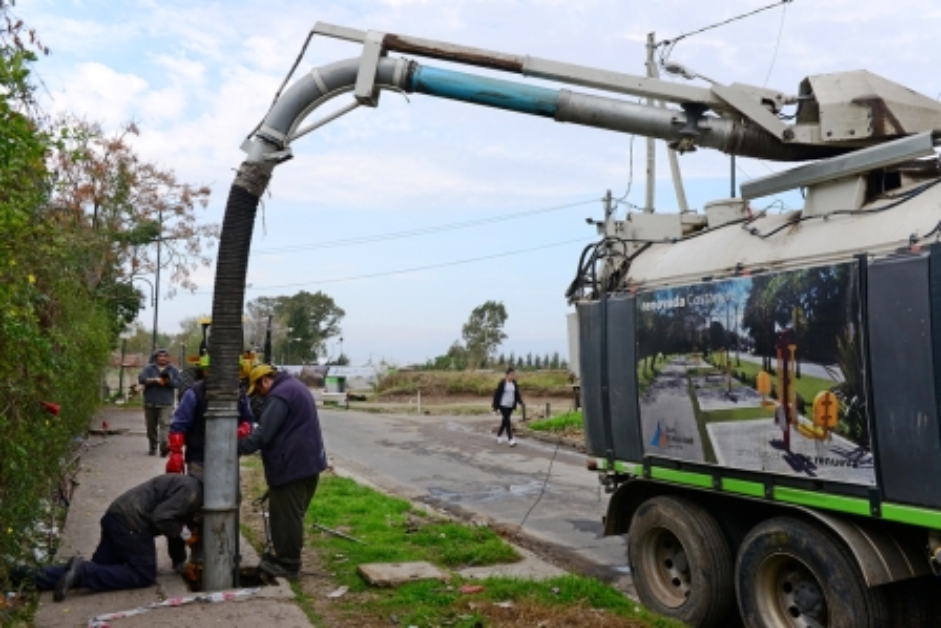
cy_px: 314
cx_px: 470
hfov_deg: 58.7
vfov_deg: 41.1
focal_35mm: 32
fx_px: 837
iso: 800
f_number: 6.3
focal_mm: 32
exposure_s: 1/1600
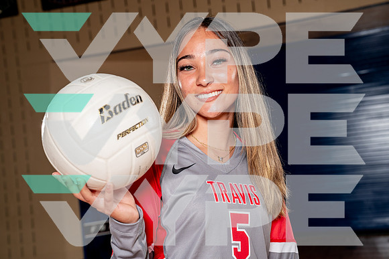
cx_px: 194
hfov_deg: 36.9
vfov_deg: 25.1
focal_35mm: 54
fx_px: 584
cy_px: 130
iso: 200
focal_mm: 54
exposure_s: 1/250
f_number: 5.6
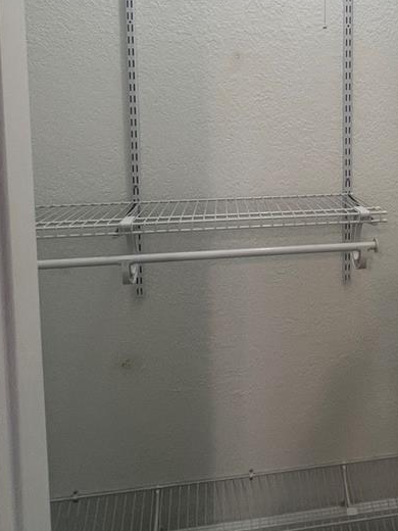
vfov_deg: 56.8
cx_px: 300
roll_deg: -0.8
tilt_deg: -2.7
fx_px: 460
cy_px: 130
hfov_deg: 45.1
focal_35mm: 30
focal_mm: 1.57
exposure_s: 1/120
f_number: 1.8
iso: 125
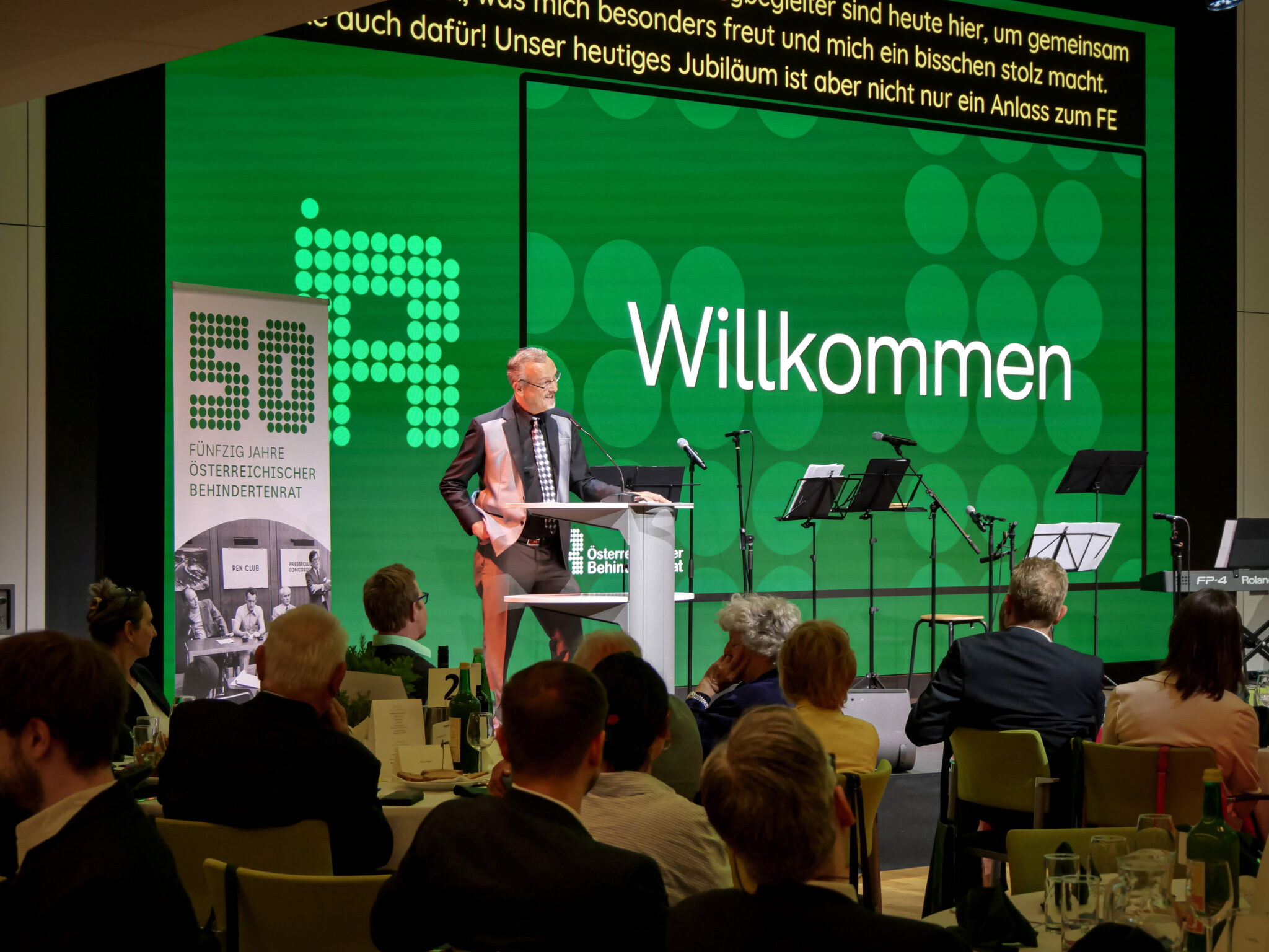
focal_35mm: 68
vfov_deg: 21.6
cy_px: 476
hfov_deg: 28.6
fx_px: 2493
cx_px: 634
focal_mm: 34
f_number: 4.5
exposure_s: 1/80
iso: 1250
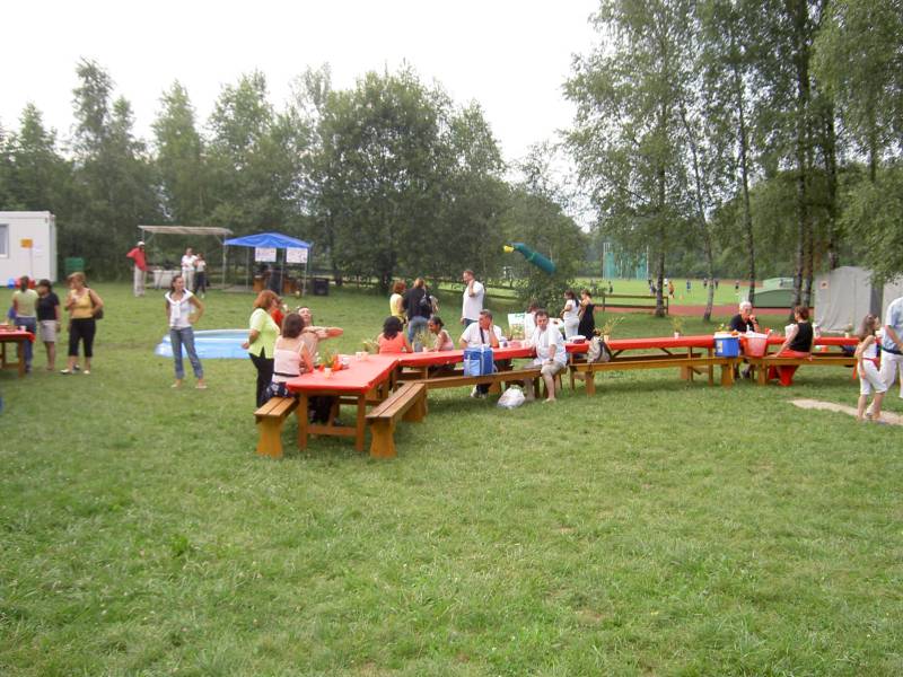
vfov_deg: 36.8
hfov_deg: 47.9
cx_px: 452
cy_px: 338
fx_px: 1017
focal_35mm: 39
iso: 100
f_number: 2.8
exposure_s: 1/125
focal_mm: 8
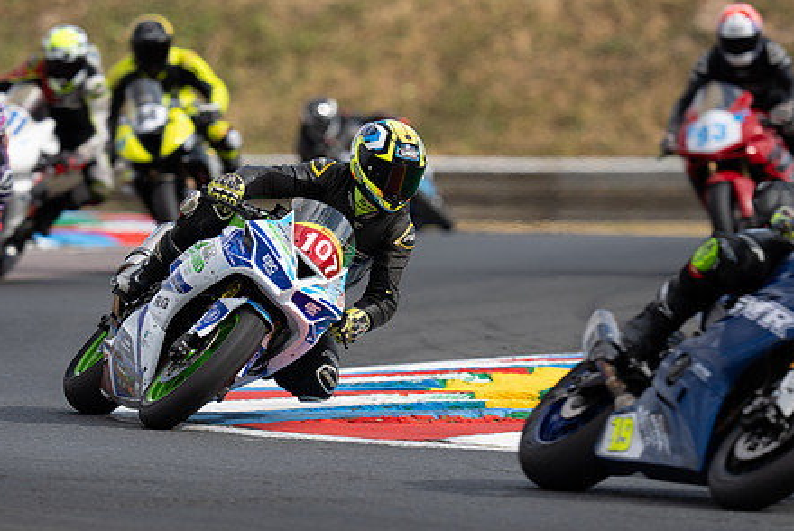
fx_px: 11631
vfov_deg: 2.6
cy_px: 247
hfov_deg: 3.9
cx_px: 312
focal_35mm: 527
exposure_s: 1/400
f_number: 4.5
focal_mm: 400
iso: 64
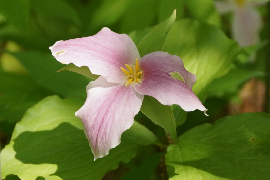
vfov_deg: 3.7
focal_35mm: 375
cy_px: 90
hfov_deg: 5.5
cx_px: 135
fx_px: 2812
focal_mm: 250
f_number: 6.3
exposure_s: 1/400
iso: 800
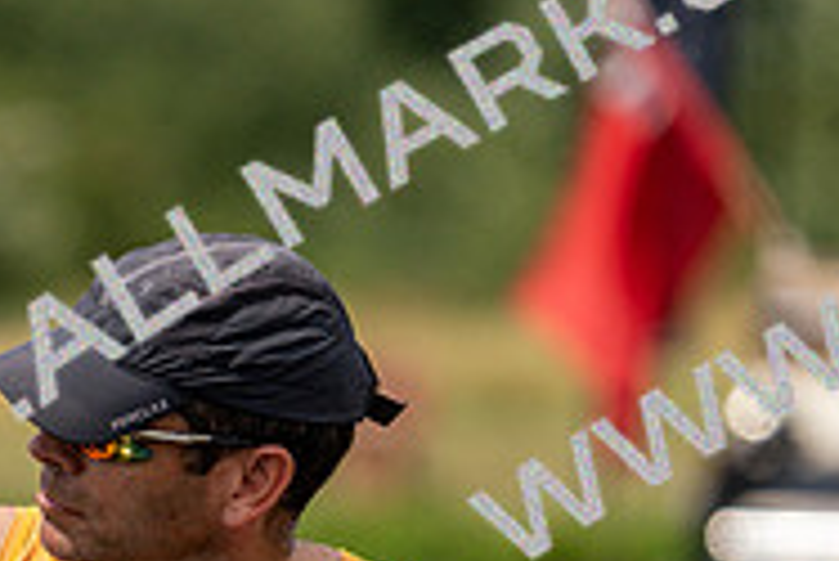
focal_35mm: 1166
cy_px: 635
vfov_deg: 1.2
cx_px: 144
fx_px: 27195
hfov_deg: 1.8
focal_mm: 376
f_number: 6.3
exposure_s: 1/1600
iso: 250
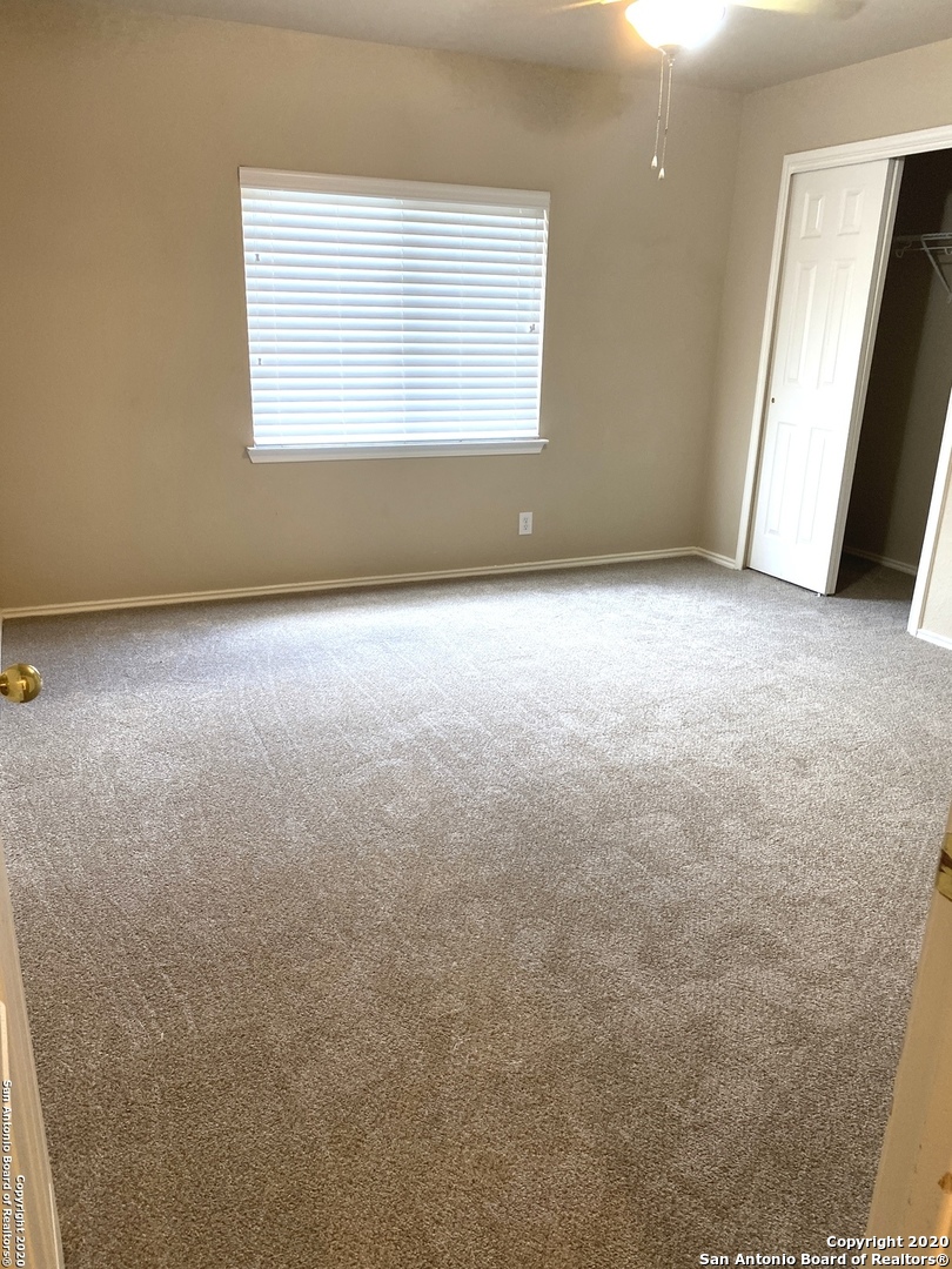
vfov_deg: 67.3
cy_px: 634
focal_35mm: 26
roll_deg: -1.6
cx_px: 476
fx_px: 953
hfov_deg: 53.1
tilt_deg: -17.2
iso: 125
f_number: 1.8
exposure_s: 1/60
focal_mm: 4.25
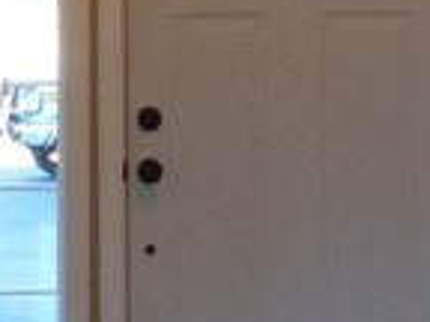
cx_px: 302
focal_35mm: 185
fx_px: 2298
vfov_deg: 8.0
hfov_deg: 10.7
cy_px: -42
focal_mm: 4.5
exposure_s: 1/60
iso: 250
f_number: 2.8
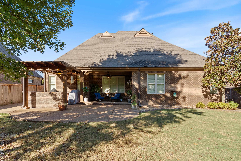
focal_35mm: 16
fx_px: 107
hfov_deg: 96.7
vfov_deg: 73.7
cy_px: 80
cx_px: 120
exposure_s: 1/125
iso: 500
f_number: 9.5
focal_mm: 16
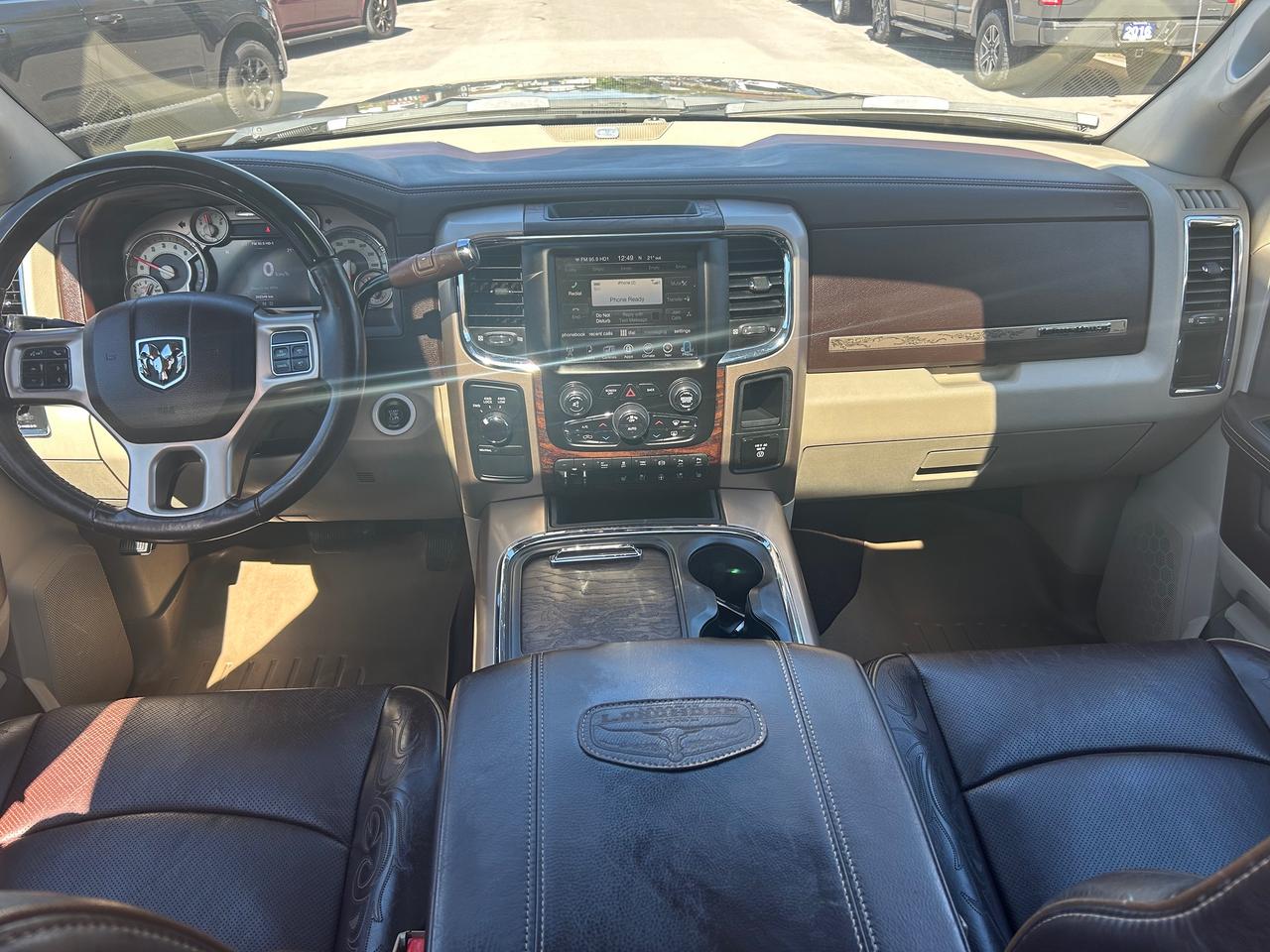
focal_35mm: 26
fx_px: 954
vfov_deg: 53.1
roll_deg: +2.4
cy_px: 476
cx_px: 635
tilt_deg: -31.0
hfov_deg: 67.3
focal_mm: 5.7
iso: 40
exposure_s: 1/215
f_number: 1.5
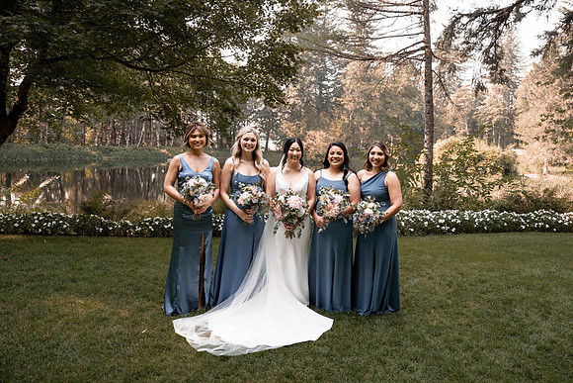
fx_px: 414
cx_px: 310
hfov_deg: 69.2
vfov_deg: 49.5
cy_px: 175
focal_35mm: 26
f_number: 2.8
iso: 250
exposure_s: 1/640
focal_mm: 24
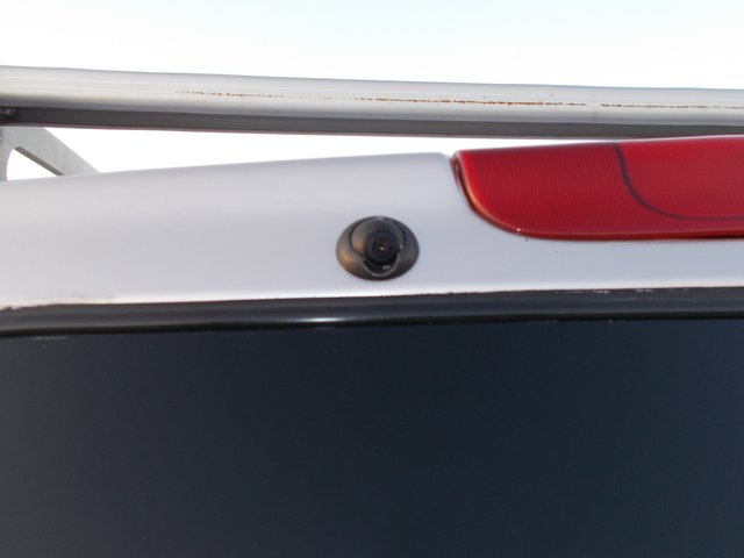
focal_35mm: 30
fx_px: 645
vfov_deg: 46.8
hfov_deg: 60.0
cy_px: 279
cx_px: 372
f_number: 3.4
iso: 80
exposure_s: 1/50
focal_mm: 5.3
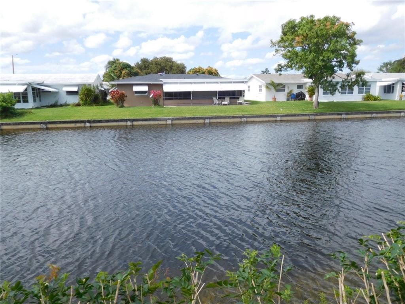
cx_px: 202
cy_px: 152
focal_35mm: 25
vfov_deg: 54.9
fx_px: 292
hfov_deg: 69.4
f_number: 3.4
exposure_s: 1/1000
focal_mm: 4.5
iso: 125
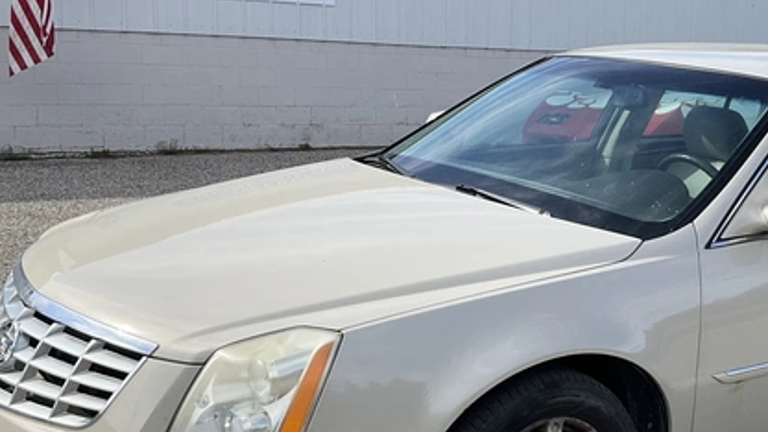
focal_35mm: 57
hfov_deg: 35.9
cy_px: 285
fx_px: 1161
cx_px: 565
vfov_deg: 21.0
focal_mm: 3
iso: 25
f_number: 1.8
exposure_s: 1/1015
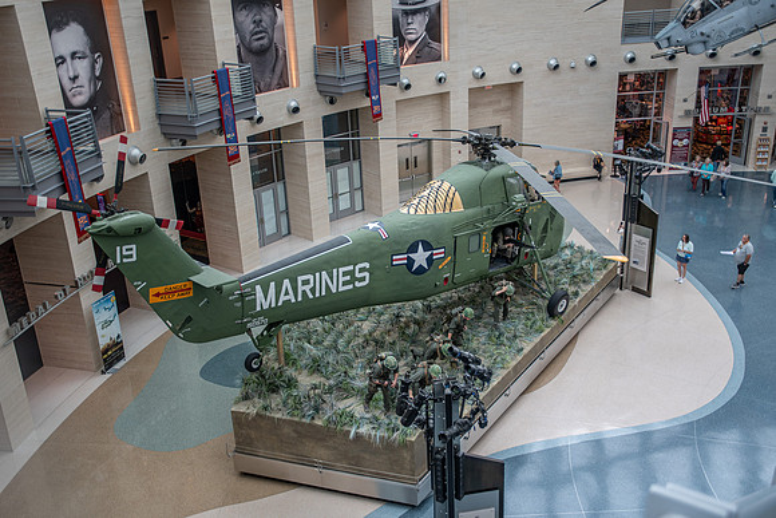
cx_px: 388
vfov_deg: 35.6
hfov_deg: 51.3
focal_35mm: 37
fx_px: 807
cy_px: 259
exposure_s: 1/100
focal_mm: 24
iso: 180
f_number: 3
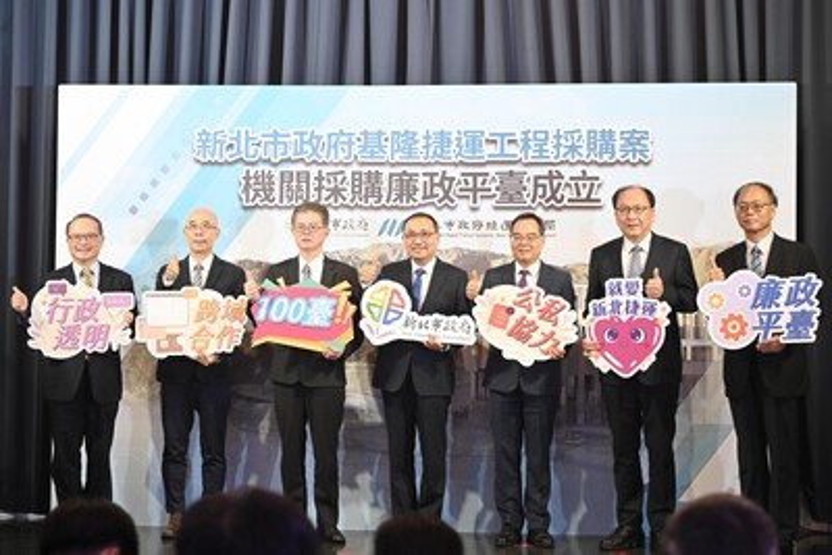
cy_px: 278
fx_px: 1711
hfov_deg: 27.3
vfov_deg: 18.4
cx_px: 416
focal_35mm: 74
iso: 1800
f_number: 4.5
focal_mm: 74
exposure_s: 1/125
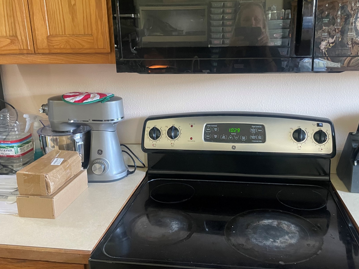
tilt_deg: -14.3
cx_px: 201
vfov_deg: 42.8
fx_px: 342
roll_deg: +1.2
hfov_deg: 55.2
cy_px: 111
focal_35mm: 33
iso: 400
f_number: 1.6
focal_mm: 4.2
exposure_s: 1/40
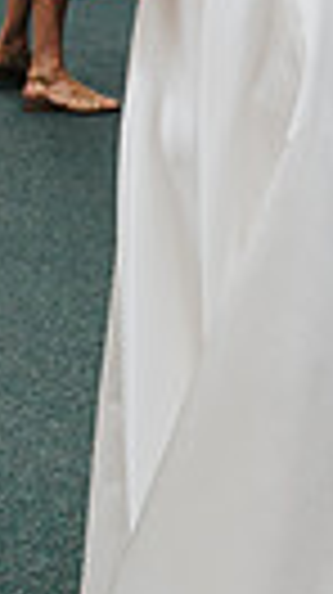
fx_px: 1967
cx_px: 333
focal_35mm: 125
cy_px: 230
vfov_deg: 17.2
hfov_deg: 9.6
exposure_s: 1/125
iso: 800
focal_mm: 35
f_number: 3.2
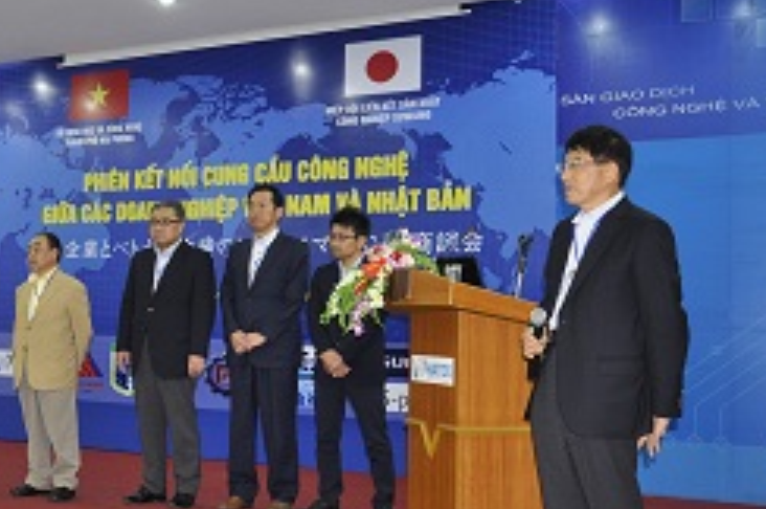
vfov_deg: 25.0
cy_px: 240
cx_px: 179
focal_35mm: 54
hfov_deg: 36.0
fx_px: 1147
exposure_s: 1/60
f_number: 3.8
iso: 640
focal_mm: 22
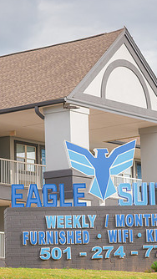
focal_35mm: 164
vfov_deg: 13.1
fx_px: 1213
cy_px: 122
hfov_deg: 7.4
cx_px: 76
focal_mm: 90
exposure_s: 1/640
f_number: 8
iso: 450
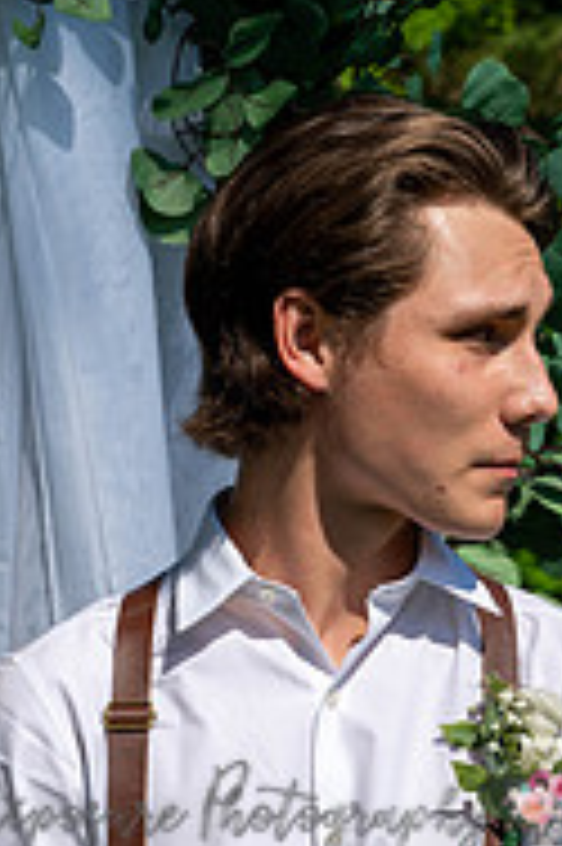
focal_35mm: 168
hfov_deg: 8.2
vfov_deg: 12.0
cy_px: 986
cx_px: 330
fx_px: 3941
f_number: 9
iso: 100
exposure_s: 1/500
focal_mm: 70
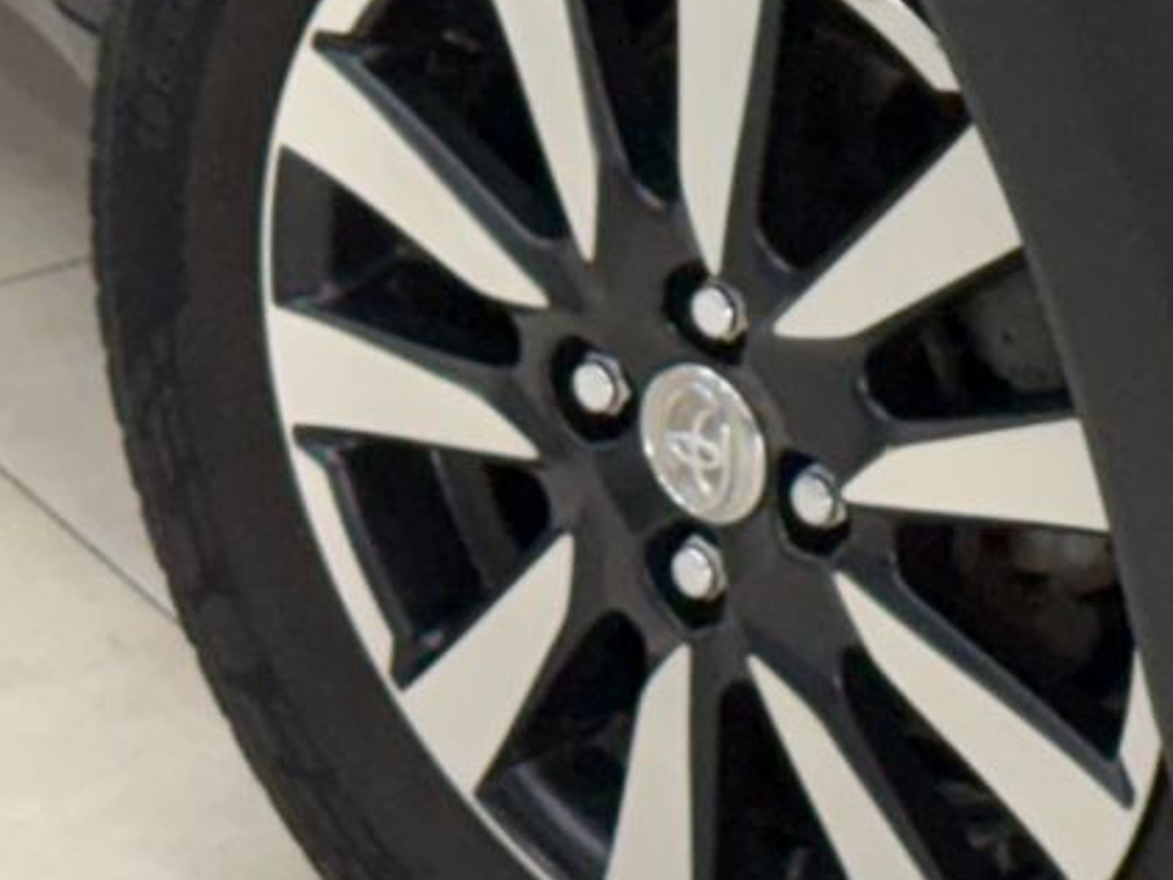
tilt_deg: -17.5
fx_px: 7423
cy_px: -574
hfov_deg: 8.5
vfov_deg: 6.7
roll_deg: -0.4
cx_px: 2402
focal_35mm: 219
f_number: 1.78
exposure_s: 1/120
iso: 200
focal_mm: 6.76
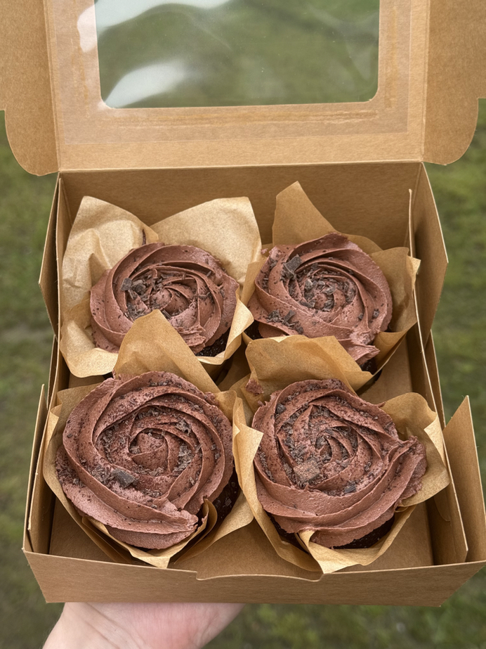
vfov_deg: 39.7
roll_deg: -2.7
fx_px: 899
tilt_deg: -40.3
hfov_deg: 30.3
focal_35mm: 48
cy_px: 324
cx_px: 243
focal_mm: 6.76
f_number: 1.78
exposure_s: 1/1100
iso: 64
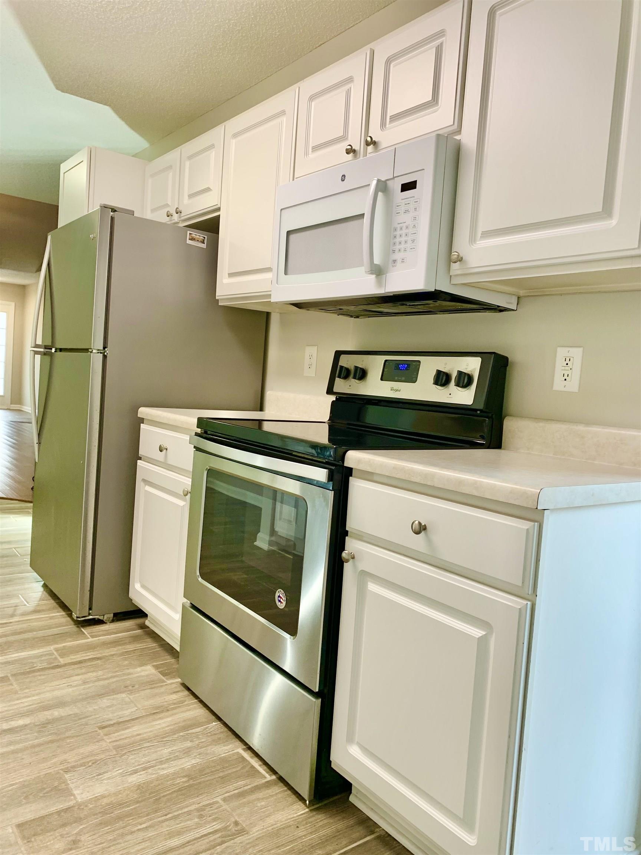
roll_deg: -4.1
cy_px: 428
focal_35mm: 26
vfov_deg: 67.3
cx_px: 320
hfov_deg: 53.1
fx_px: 642
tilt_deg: -2.8
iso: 50
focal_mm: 4.25
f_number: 1.8
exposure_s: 1/60
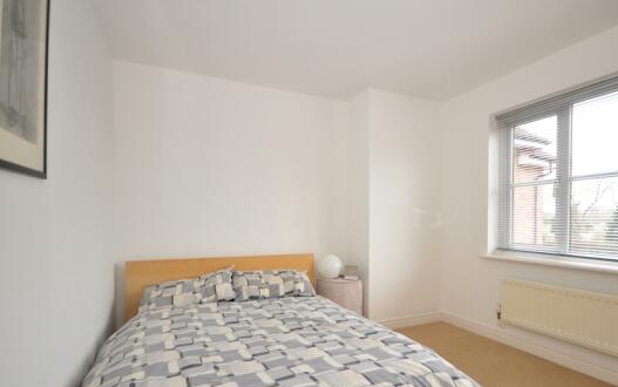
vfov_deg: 62.1
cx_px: 347
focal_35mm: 19
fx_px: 320
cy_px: 217
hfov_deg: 87.5
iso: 200
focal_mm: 10
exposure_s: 1/13
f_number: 4
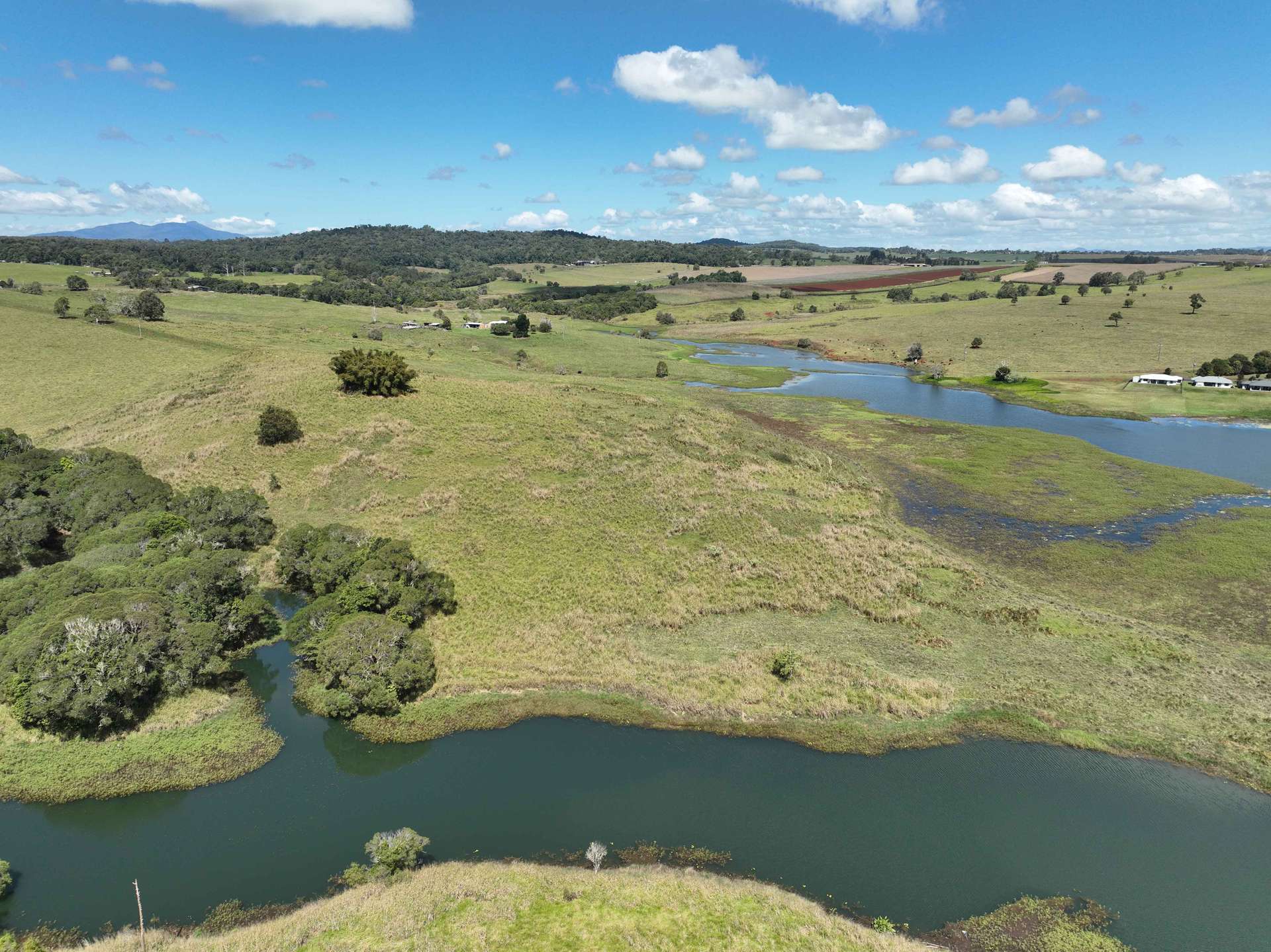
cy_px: 476
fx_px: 881
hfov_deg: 71.6
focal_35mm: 24
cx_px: 636
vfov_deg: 56.8
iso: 100
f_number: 2.8
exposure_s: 1/1600
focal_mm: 12.29
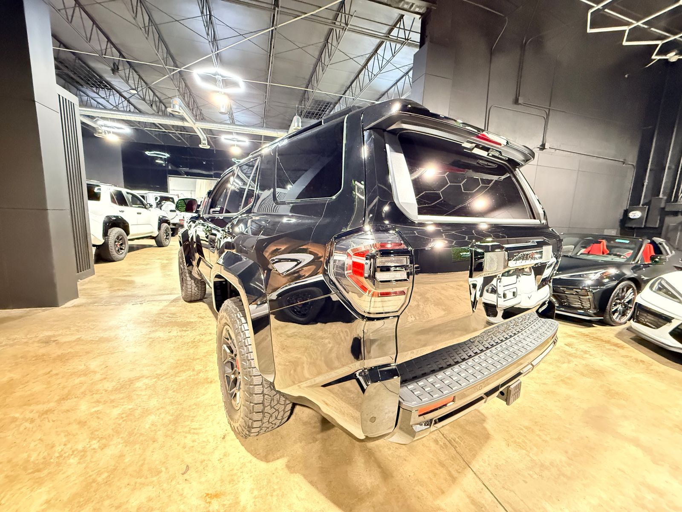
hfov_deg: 102.1
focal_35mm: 14
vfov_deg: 85.7
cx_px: 341
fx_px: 276
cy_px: 256
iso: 2000
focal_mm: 2.22
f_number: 2.2
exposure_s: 1/30
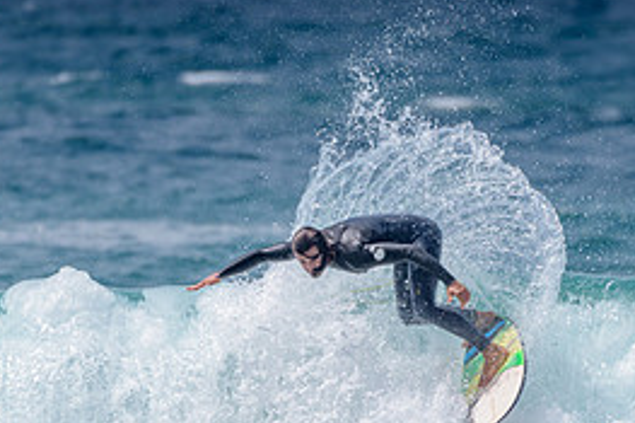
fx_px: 23885
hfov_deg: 1.5
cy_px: 353
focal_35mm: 1355
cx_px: 366
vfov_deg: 1.0
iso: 100
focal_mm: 500
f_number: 5.6
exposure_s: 1/2000
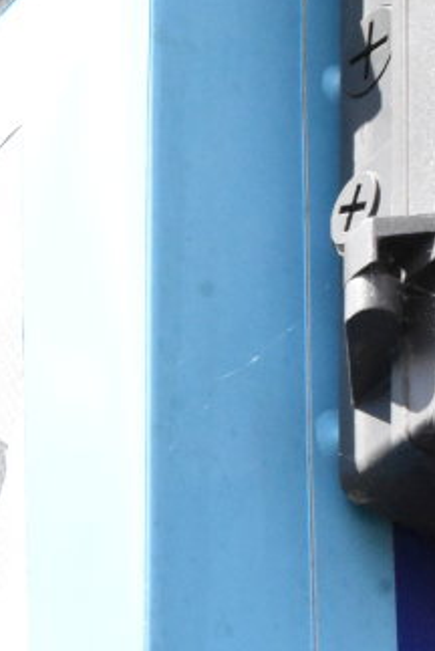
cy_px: 848
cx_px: -135
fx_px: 4221
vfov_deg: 8.7
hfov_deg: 5.9
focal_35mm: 233
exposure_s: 1/1600
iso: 6400
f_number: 20
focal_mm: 55
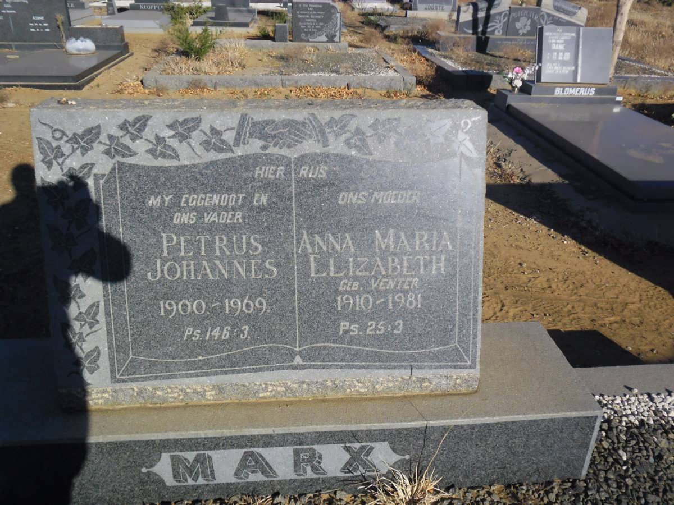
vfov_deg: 51.4
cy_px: 252
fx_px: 526
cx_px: 337
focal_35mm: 27
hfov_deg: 65.3
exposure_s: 1/189
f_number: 9
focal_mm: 4.9
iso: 80
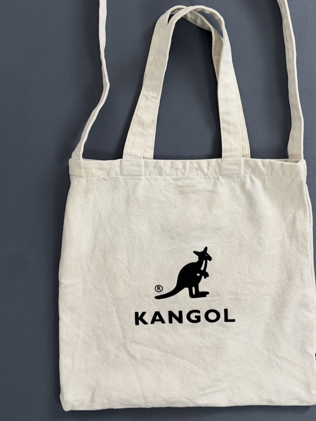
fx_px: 475
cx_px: 198
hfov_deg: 36.6
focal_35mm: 39
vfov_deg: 47.3
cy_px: 152
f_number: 1.78
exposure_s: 1/120
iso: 100
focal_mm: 6.76
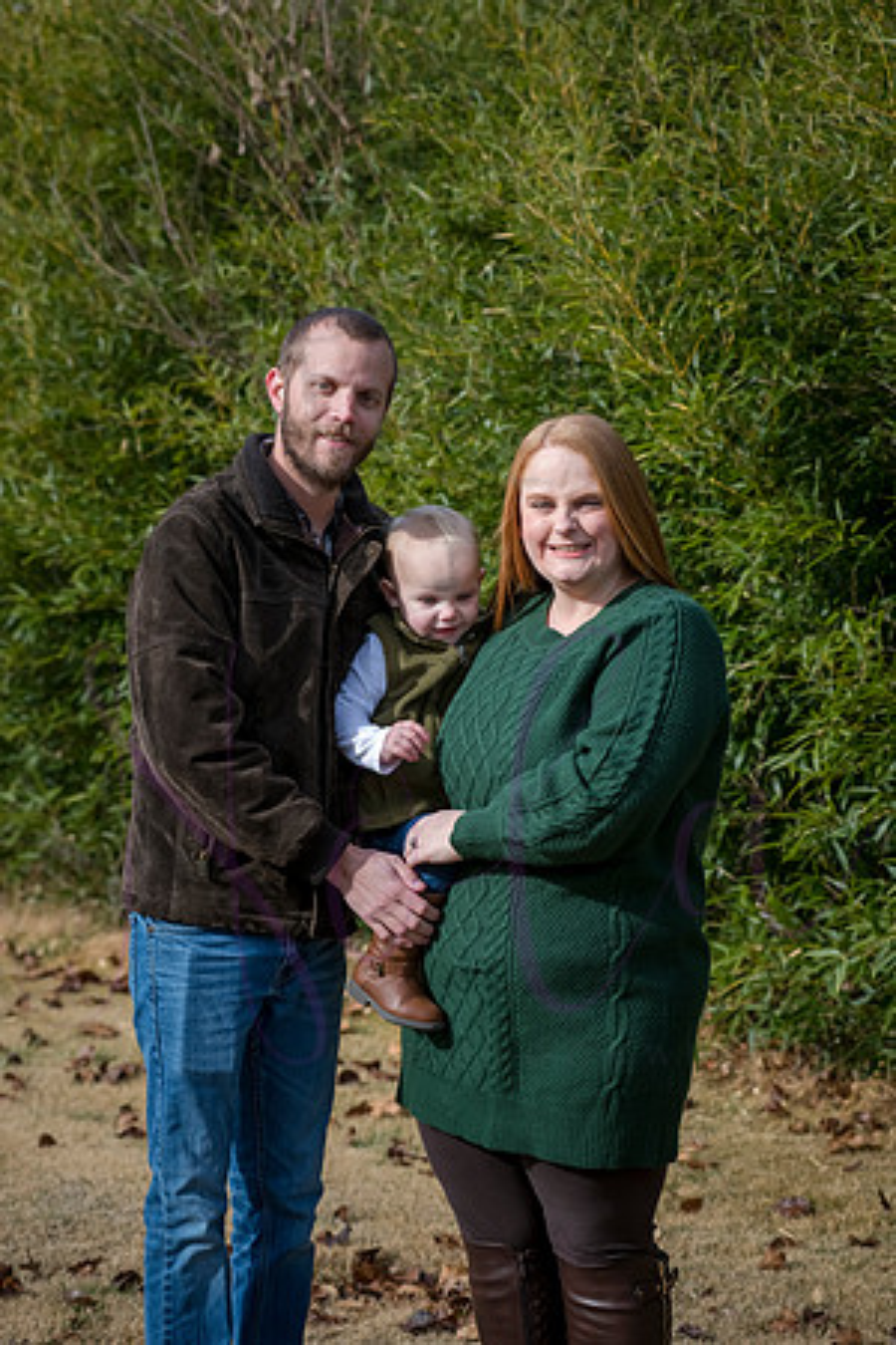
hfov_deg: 13.7
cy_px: 672
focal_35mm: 100
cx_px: 448
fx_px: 3733
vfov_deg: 20.4
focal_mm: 100
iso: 400
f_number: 7.1
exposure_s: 1/1000
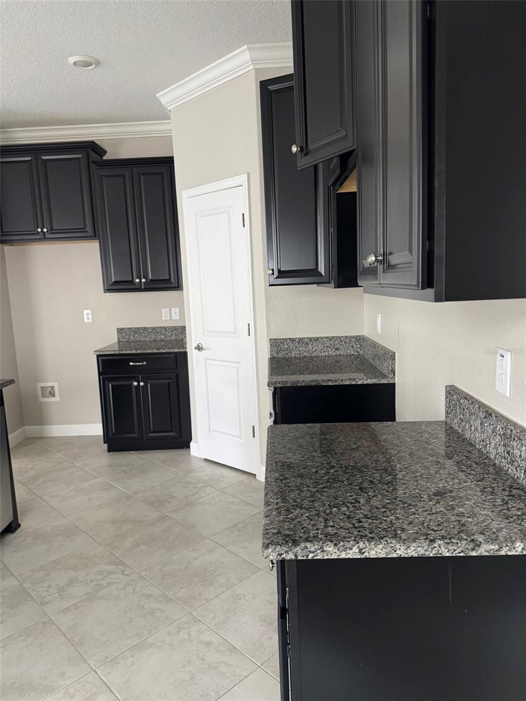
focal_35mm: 24
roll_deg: +1.8
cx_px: 263
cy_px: 350
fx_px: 486
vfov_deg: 71.6
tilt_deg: -8.6
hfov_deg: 56.8
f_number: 1.78
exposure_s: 1/60
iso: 400
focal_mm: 6.76
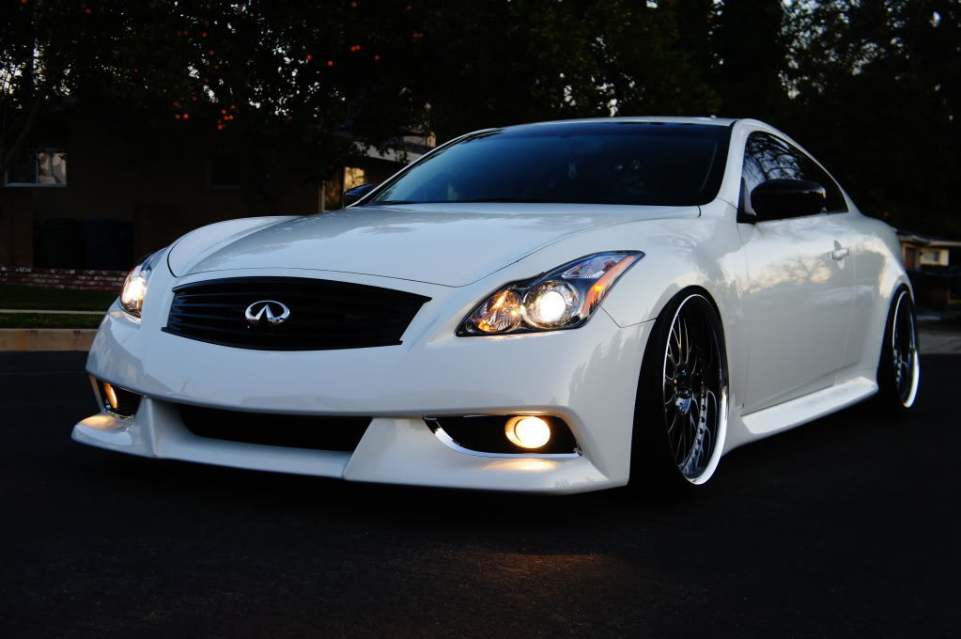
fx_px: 1280
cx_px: 480
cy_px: 320
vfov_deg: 28.0
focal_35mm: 48
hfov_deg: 41.1
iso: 200
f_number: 4.5
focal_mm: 32
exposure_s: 1/80
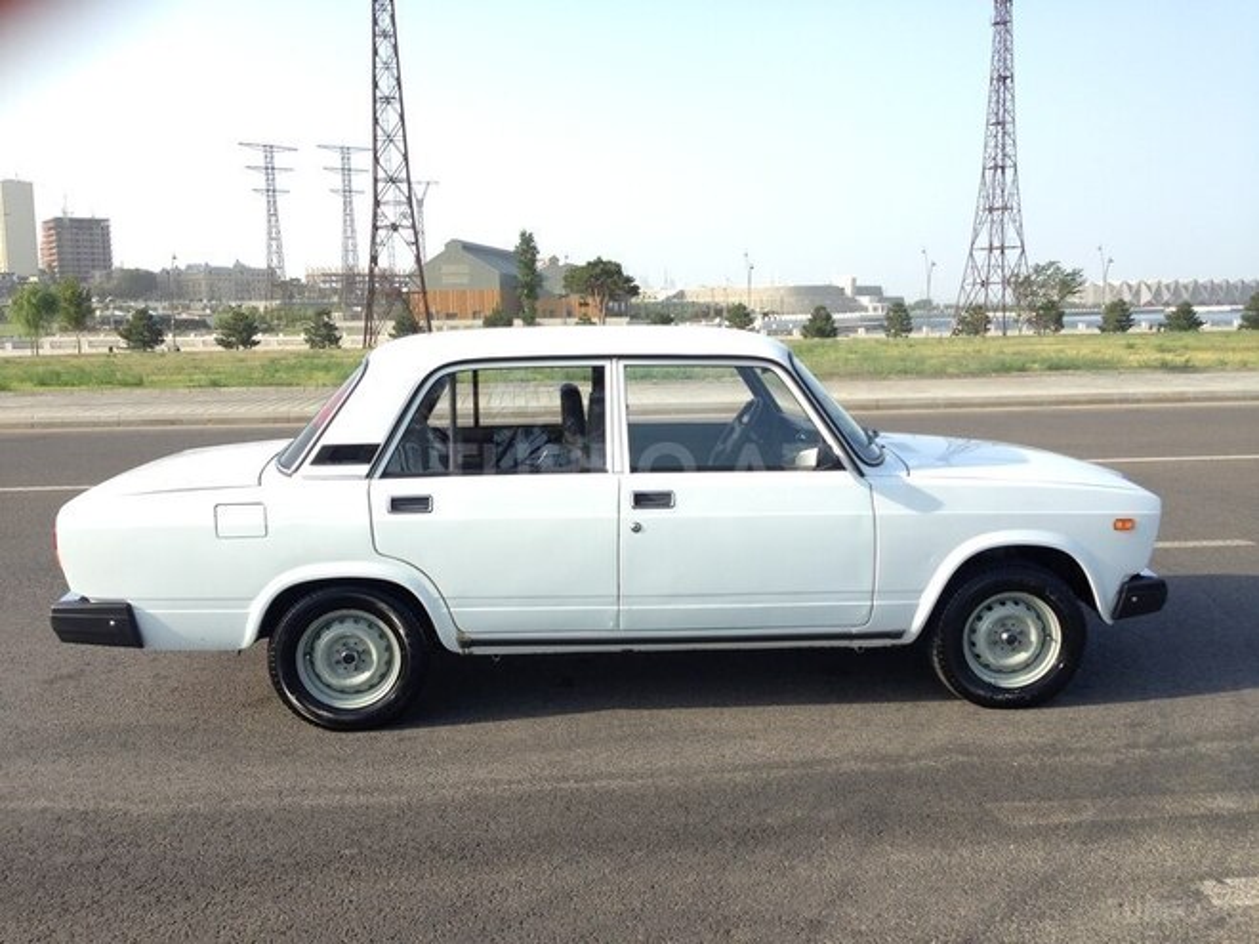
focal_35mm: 33
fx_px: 1200
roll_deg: -0.4
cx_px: 630
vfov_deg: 42.9
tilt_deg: -5.3
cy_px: 472
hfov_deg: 55.4
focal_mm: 4.12
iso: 50
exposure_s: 1/638
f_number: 2.4
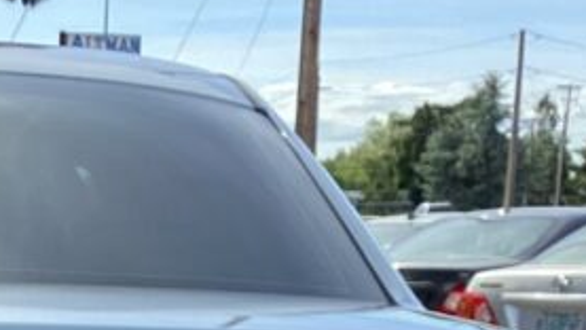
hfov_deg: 16.6
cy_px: 643
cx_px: -78
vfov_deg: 9.2
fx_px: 1943
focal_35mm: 125
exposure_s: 1/539
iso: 25
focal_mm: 3.3
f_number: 2.4
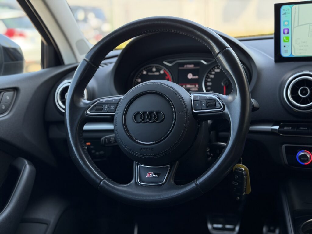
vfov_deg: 30.3
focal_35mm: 48
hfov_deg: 39.7
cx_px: 156
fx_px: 433
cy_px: 117
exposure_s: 1/177
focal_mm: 6.76
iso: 160
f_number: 1.78
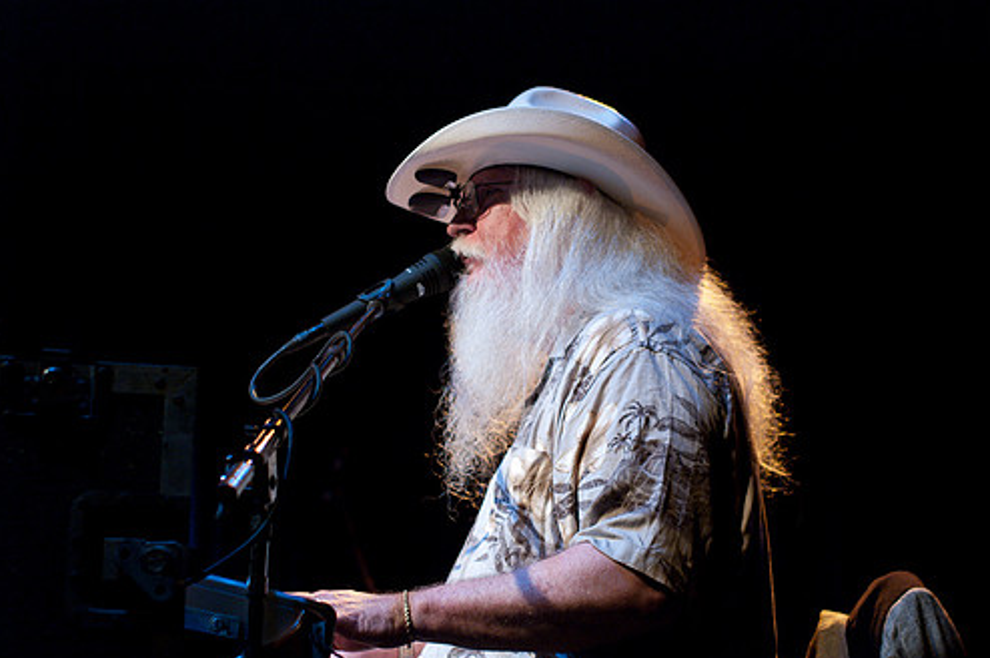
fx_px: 2417
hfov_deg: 23.2
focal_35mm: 88
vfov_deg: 15.5
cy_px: 384
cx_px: 493
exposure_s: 1/60
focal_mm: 50
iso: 800
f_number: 2.8
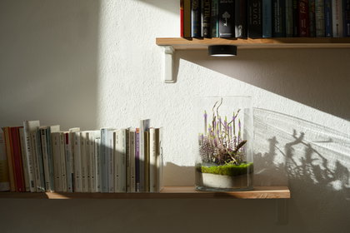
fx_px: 875
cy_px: 116
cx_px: 175
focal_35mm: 90
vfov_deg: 15.2
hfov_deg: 22.6
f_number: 5.6
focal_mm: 90
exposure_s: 1/320
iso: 100
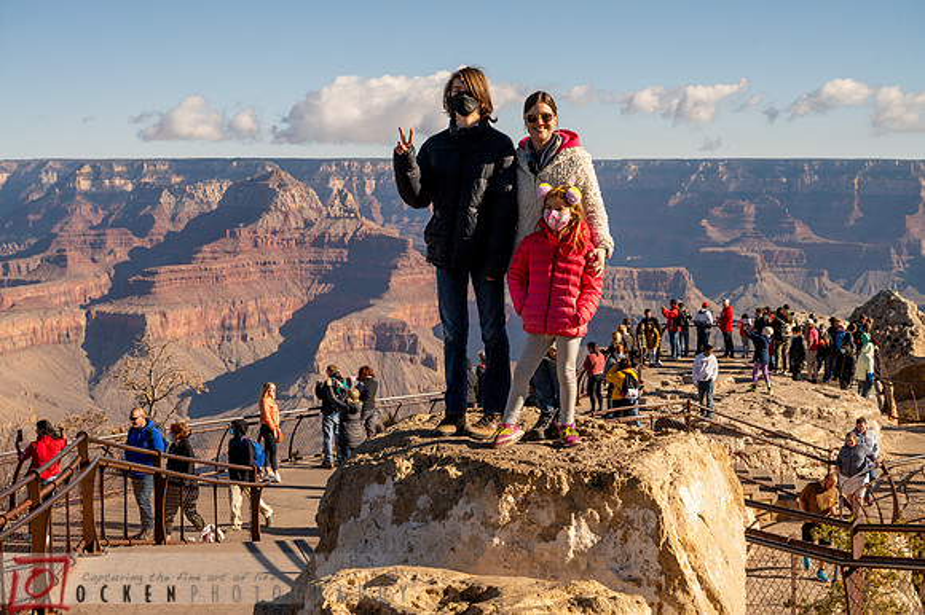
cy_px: 308
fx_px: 1403
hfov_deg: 36.5
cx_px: 462
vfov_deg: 24.8
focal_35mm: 55
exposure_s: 1/1600
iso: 400
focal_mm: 54
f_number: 8
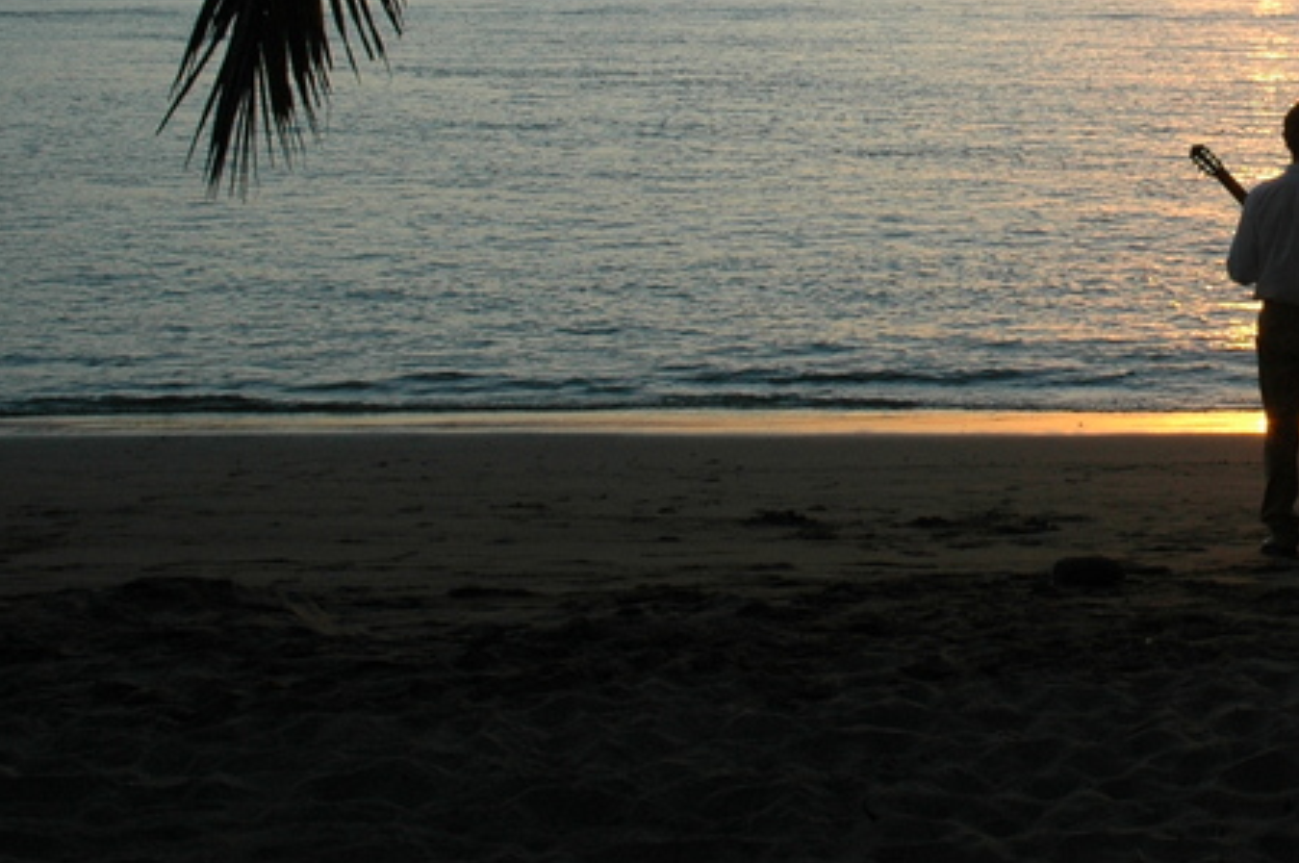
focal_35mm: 80
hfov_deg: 24.1
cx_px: 1345
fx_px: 2883
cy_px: 140
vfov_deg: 16.9
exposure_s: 1/100
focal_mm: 24
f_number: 10
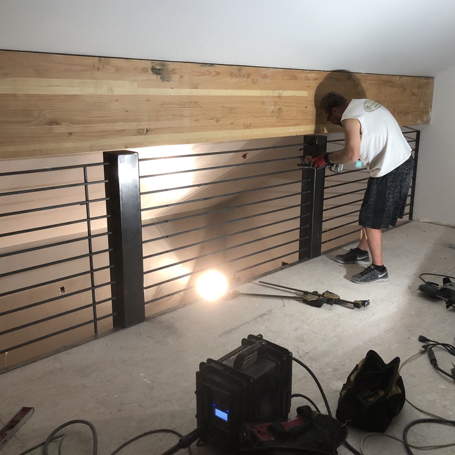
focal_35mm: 34
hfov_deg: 48.2
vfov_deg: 48.4
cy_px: 224
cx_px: 274
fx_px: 506
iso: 40
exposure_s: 1/17
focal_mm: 4
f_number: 1.8
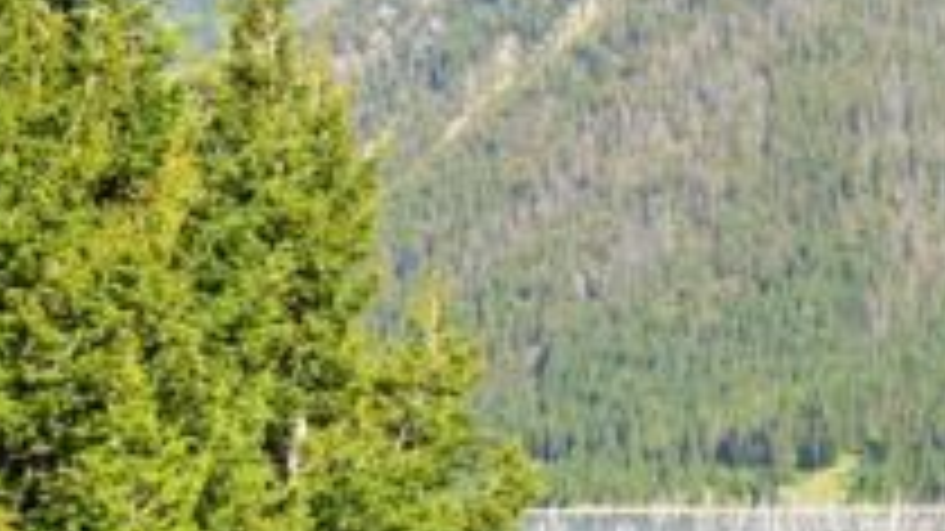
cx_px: 1080
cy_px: 749
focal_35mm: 153
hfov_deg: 13.7
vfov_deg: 7.8
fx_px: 3833
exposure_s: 1/250
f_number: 8
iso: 200
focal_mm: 32
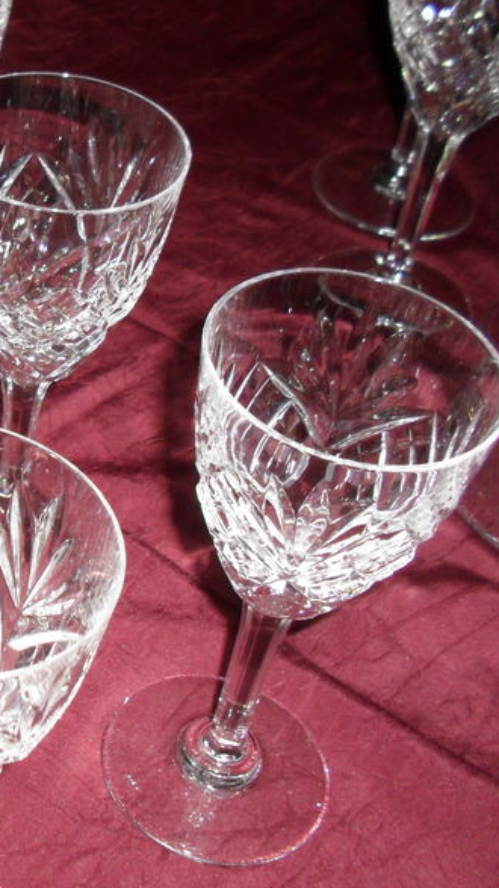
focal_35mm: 65
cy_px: 352
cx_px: -230
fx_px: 1530
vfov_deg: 32.3
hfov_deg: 16.9
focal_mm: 6.3
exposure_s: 1/45
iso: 200
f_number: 3.2
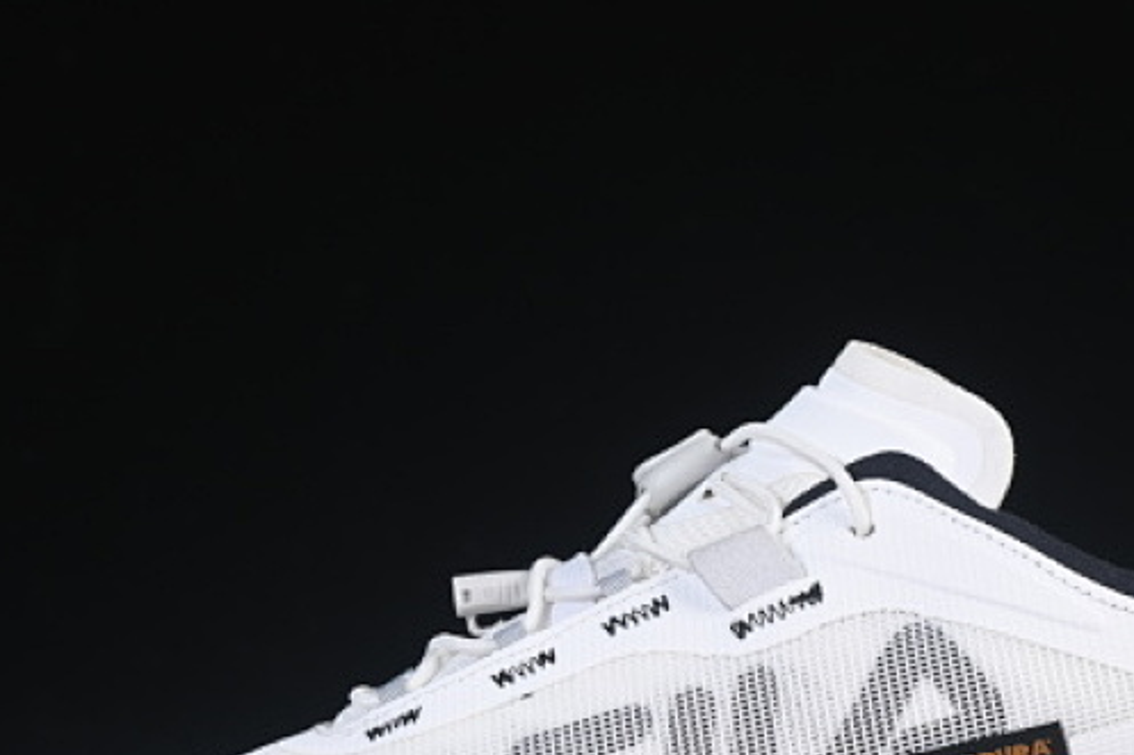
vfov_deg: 8.4
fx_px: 5133
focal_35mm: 163
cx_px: 730
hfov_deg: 12.6
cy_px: 652
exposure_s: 1/80
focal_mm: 50
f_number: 8
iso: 160
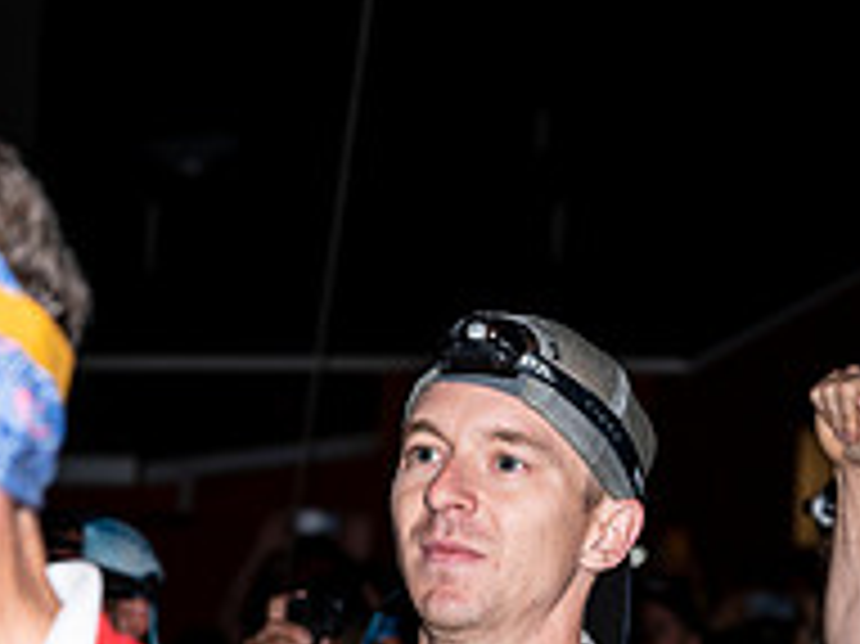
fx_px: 4568
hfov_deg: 10.8
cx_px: 500
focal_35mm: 184
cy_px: 653
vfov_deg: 8.0
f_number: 4
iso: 320
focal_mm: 63
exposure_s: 1/200
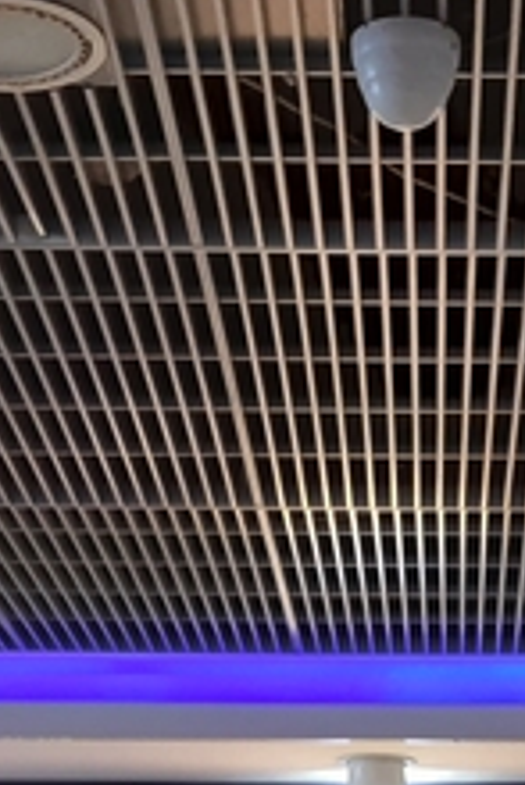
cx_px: 489
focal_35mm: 118
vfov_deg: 16.3
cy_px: 1038
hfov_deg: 11.5
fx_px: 2577
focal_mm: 3.92
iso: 125
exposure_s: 1/50
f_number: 1.7
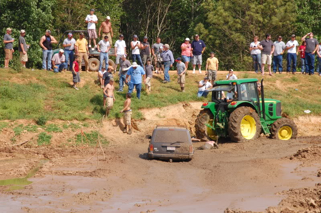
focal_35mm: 300
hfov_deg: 6.9
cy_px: 106
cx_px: 160
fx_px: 2673
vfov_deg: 4.6
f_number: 16
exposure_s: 1/200
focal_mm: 200
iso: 400
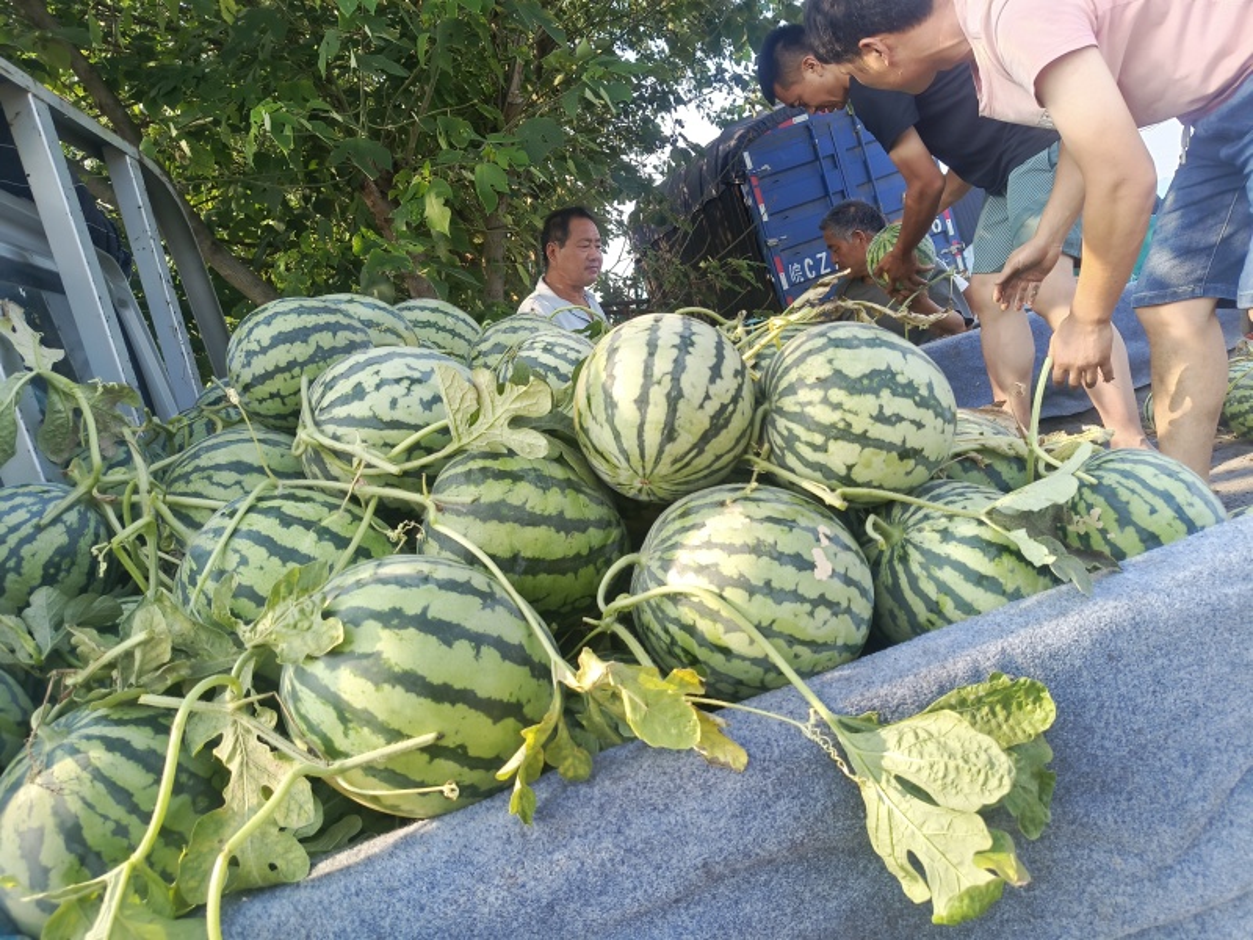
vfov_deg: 58.9
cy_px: 470
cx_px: 626
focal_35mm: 23
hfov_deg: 73.9
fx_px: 833
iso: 100
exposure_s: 1/478
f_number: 1.88
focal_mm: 5.56
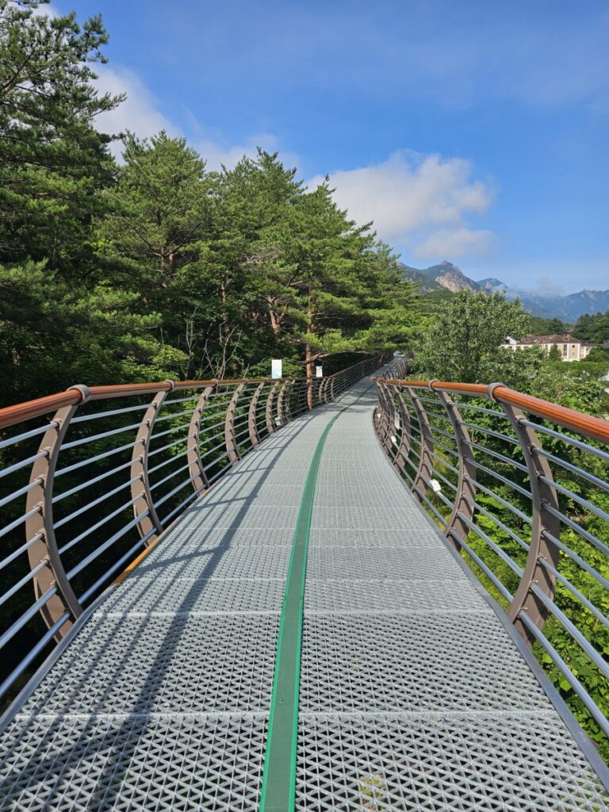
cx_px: 304
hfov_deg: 58.9
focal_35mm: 23
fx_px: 540
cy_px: 406
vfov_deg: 73.9
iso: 10
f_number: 1.7
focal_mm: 6.3
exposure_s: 1/728
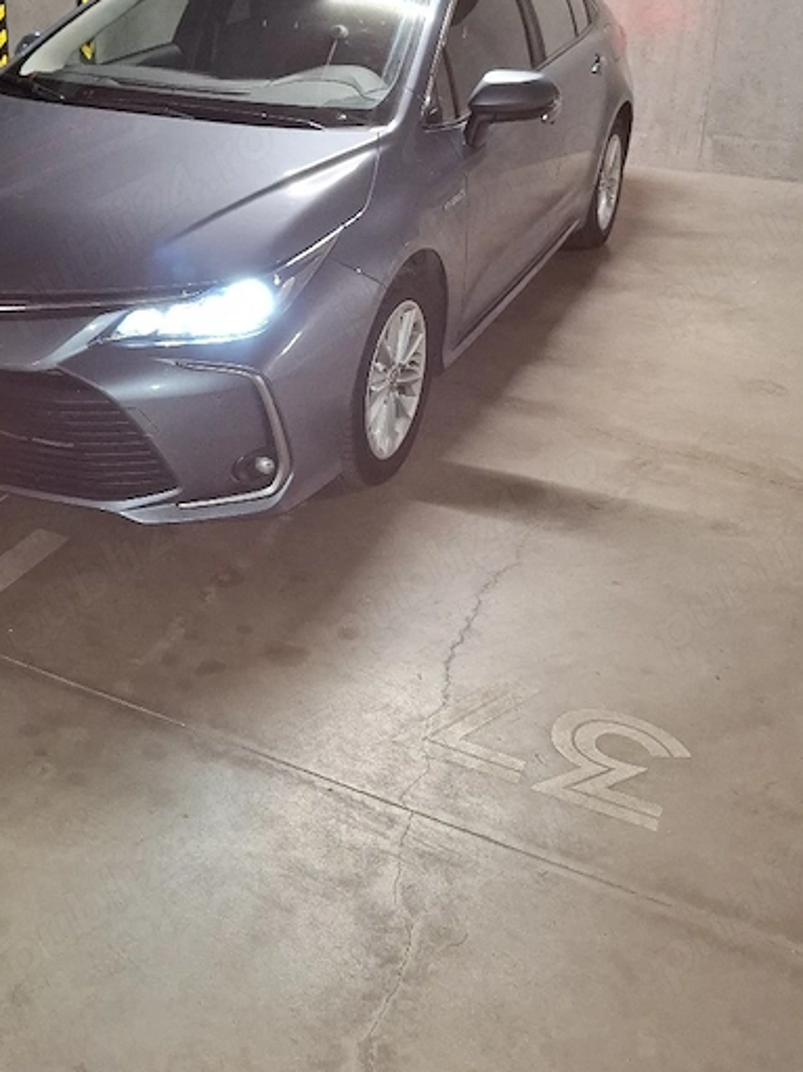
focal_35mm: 36
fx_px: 1114
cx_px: 220
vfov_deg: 49.4
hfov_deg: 38.8
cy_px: 273
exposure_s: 1/25
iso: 500
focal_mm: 5.54
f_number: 1.8
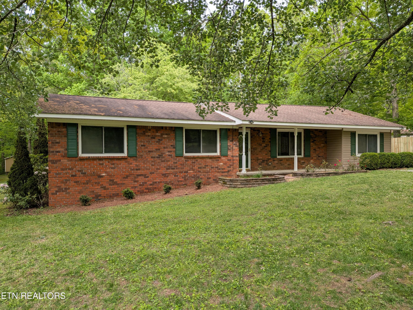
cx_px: 206
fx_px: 286
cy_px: 155
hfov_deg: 71.6
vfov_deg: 56.8
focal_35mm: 24
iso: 31
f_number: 1.7
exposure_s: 1/557
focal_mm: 4.53
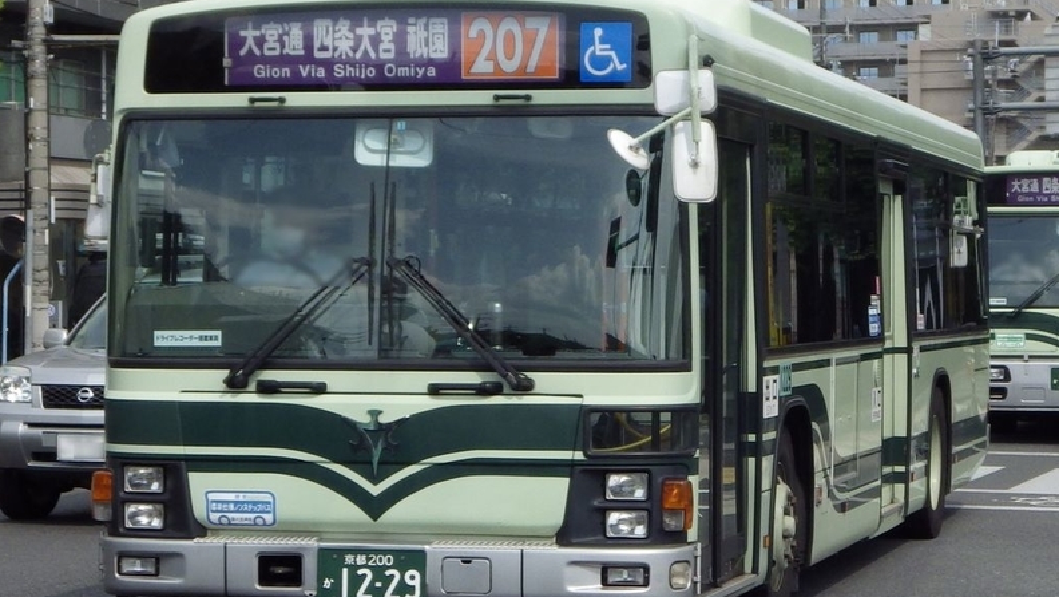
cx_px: 527
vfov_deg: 21.8
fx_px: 1545
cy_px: 277
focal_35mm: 55
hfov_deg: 37.8
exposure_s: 1/800
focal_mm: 9
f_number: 3.8
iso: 100
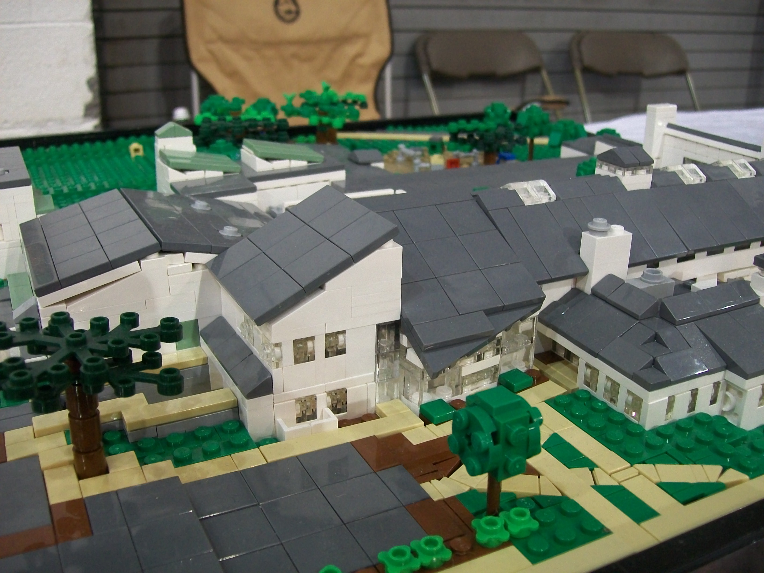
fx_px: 795
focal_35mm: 36
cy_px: 286
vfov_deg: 39.7
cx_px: 382
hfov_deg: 51.4
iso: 160
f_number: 2.7
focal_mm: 6
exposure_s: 1/20
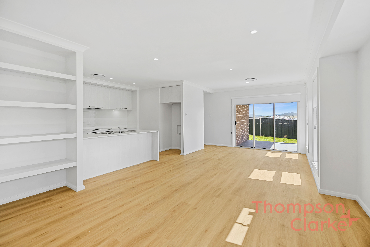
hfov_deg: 98.5
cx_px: 185
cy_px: 124
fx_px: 159
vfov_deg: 75.5
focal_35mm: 16
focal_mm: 15.5
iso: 100
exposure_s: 1/30
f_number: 4
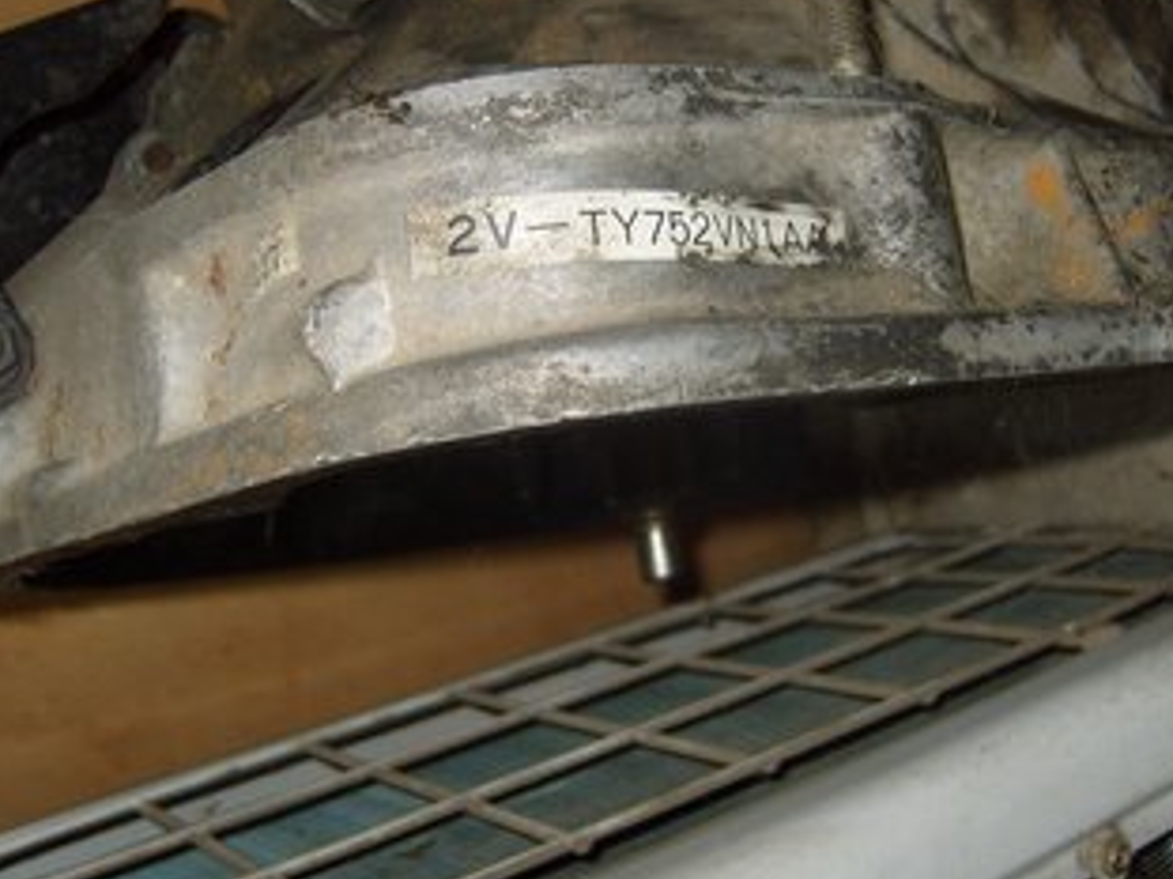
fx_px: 1524
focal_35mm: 45
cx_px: 679
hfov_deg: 42.0
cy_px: 328
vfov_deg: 32.0
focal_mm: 7.4
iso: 100
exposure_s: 1/30
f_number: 2.8
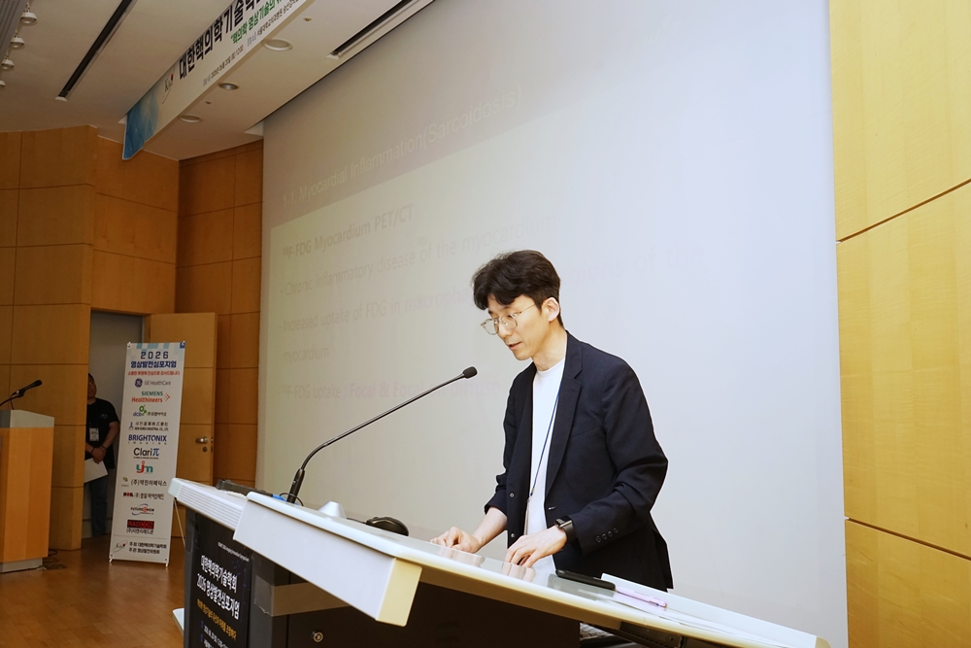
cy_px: 324
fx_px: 836
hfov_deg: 60.3
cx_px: 486
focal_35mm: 31
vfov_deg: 42.3
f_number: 9
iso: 1000
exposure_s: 1/100
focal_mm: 31
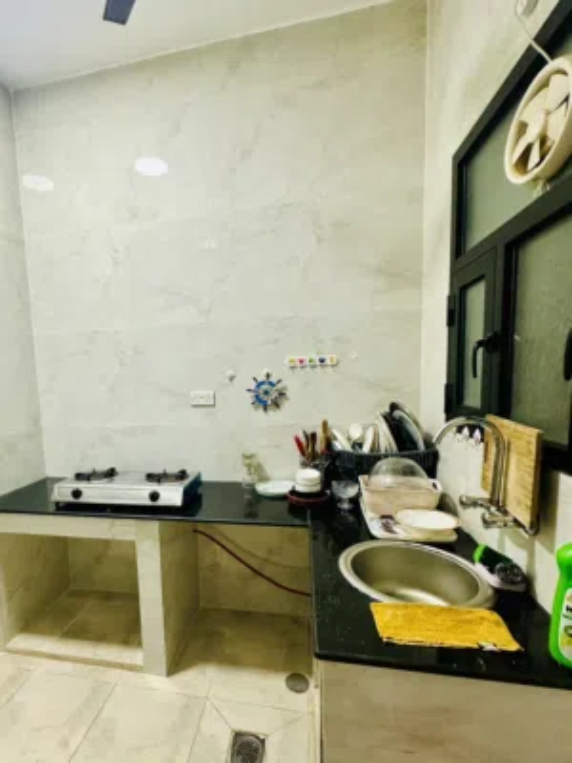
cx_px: 286
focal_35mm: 14
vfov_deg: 102.1
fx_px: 308
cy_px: 382
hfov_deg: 85.7
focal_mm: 2.22
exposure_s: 1/50
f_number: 2.2
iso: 200
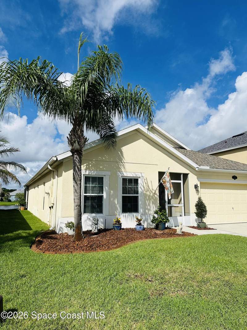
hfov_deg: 56.8
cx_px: 124
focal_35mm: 24
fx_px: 228
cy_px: 165
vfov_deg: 71.6
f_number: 1.78
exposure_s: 1/7576
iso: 80
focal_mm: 6.86
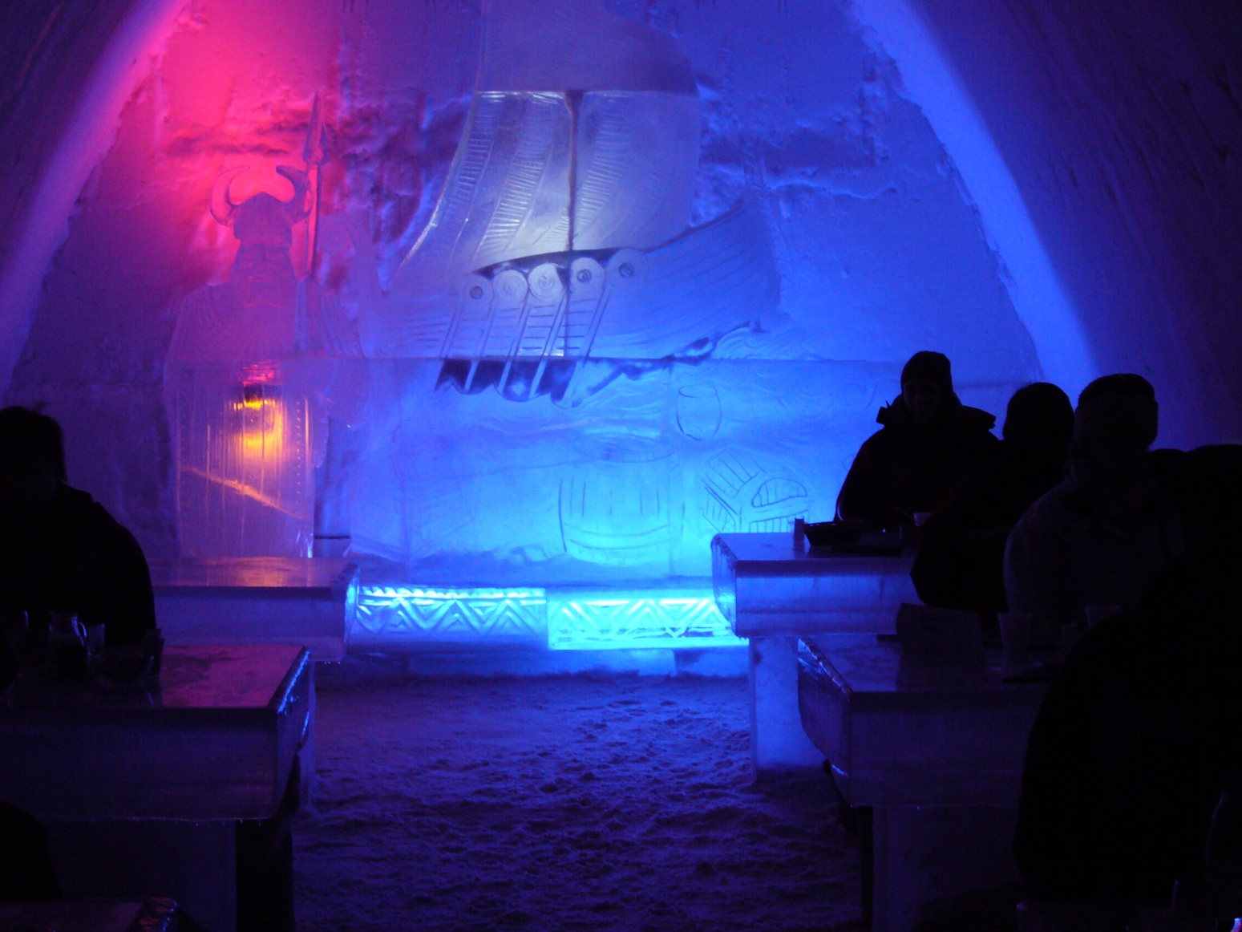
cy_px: 466
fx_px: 2261
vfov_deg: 23.3
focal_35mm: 63
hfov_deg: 30.7
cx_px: 621
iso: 200
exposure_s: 1/20
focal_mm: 10.3
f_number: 4.1
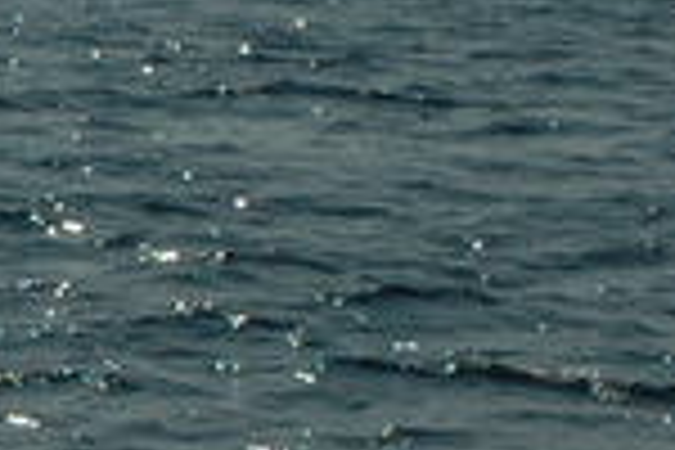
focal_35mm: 380
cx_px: -1400
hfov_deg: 5.1
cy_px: 979
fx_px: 7124
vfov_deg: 3.6
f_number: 16
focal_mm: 38
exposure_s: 1/1000
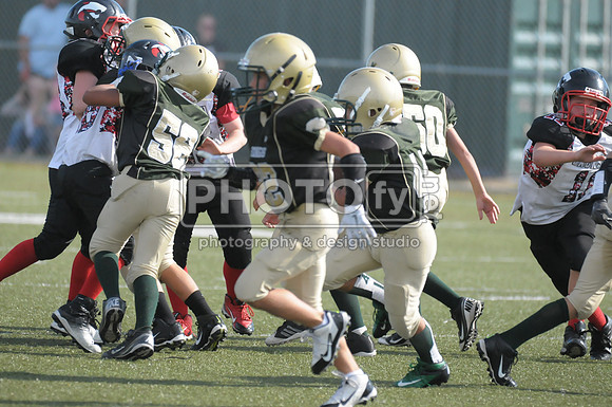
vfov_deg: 3.2
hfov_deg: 4.7
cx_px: 306
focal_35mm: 435
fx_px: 7385
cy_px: 204
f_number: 4
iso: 1600
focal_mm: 290
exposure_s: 1/5000
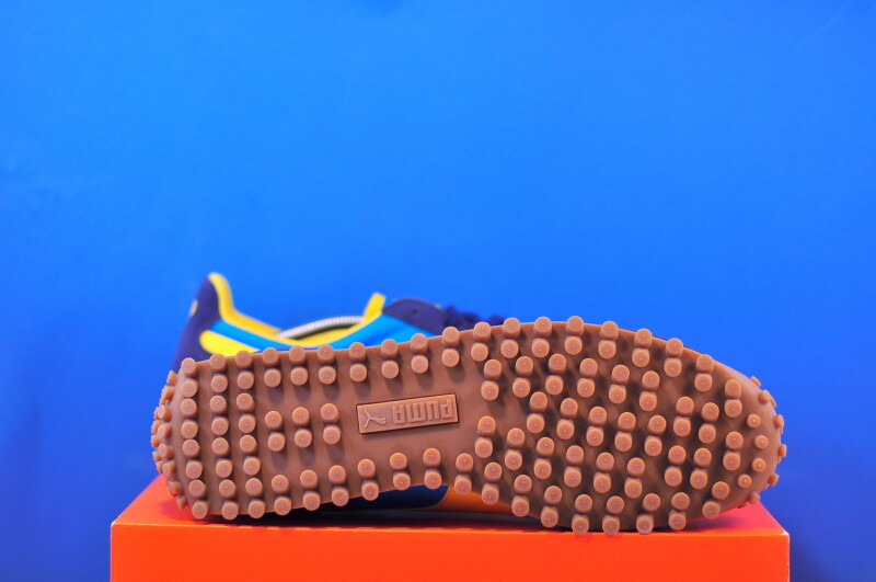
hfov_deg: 27.0
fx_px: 1822
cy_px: 291
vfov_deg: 18.1
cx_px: 438
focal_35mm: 75
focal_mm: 50
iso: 250
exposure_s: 1/320
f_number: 2
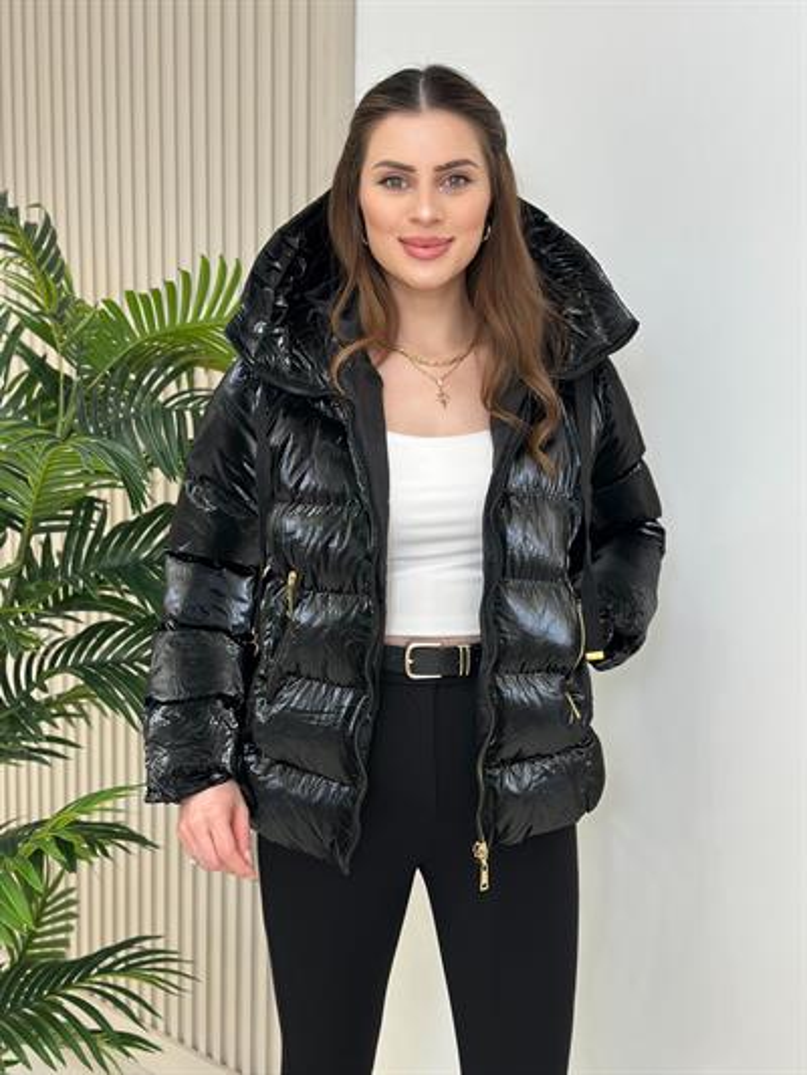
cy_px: 538
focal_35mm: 48
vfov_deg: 39.6
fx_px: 1491
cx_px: 404
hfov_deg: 30.3
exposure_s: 1/129
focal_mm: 6.86
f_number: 1.78
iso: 64
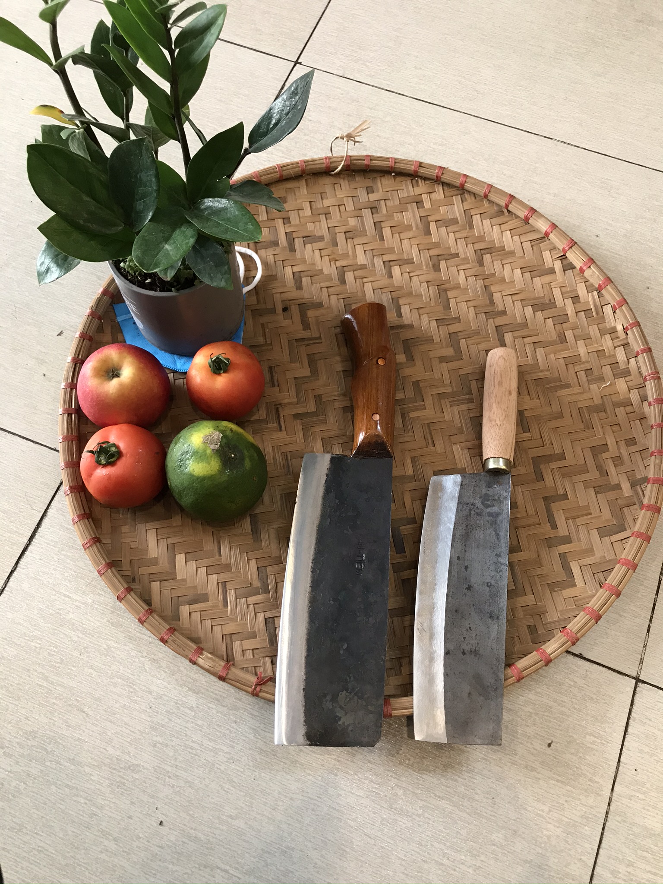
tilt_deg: -68.7
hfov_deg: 49.7
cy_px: 442
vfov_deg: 63.4
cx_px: 332
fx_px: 715
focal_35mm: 28
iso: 40
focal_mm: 3.99
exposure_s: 1/20
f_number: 1.8
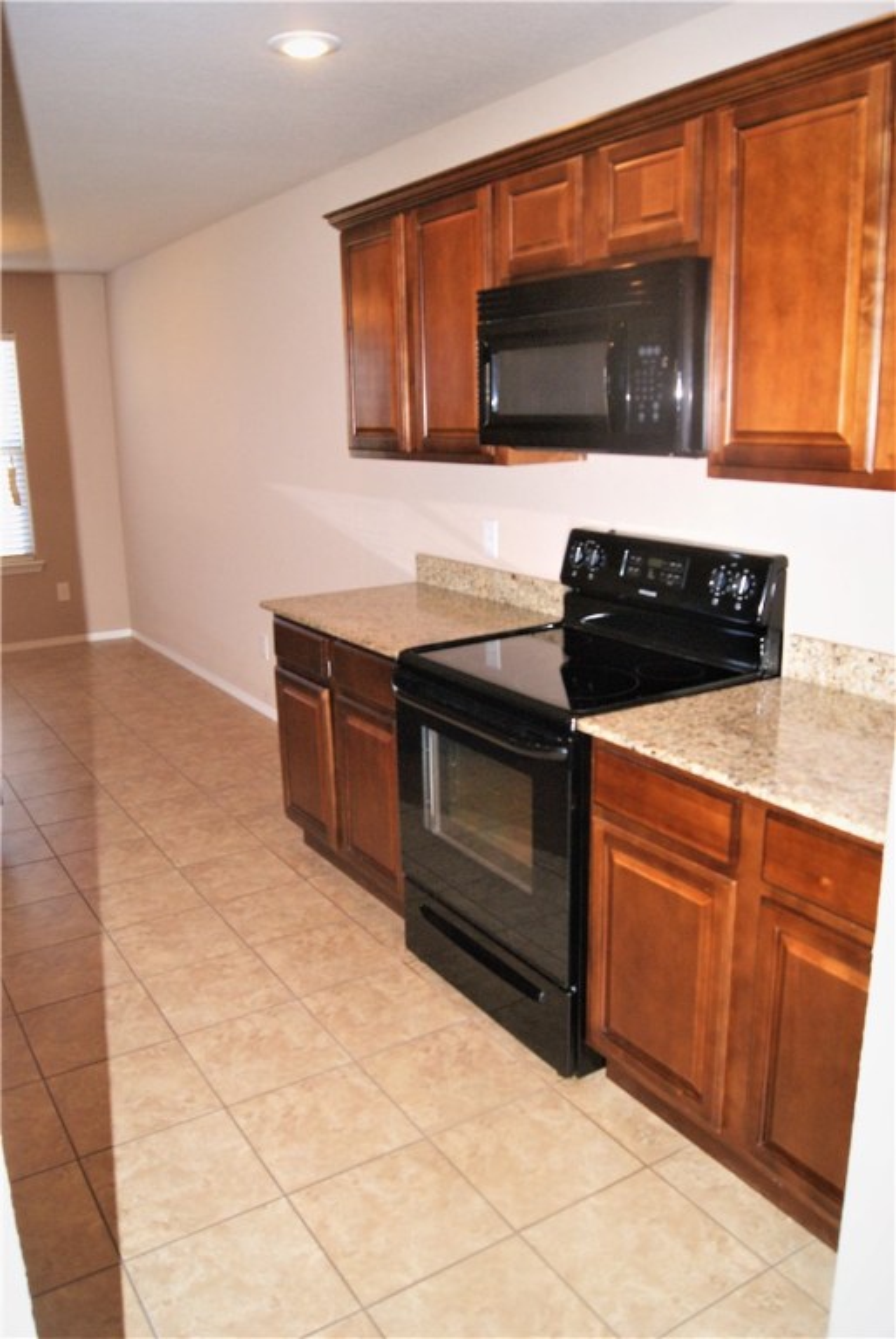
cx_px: 448
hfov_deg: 48.0
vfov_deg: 67.3
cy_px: 670
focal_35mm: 27
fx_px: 1005
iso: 400
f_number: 5.6
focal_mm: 18
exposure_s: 1/60
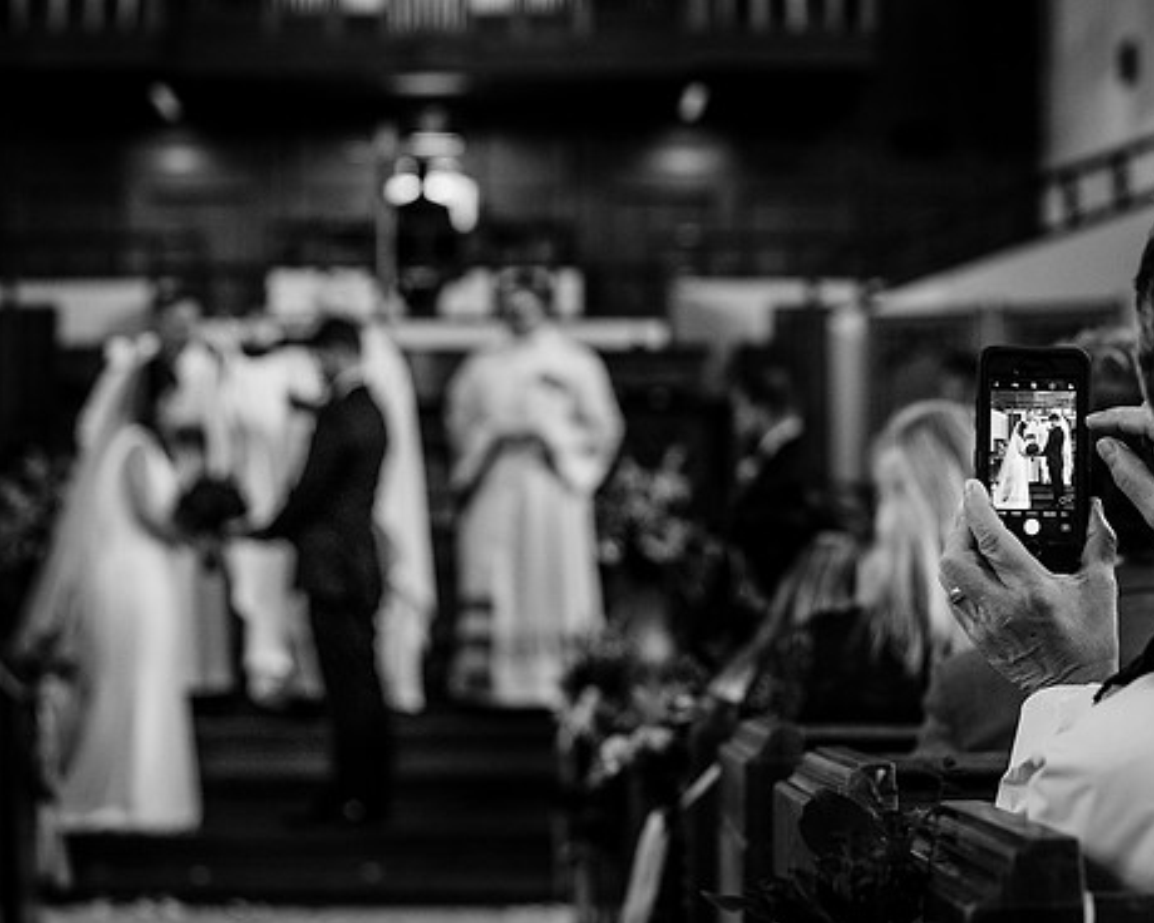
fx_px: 3040
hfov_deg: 21.5
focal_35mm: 89
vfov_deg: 17.3
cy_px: 424
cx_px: 661
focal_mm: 70
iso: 2000
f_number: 4
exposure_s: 1/200
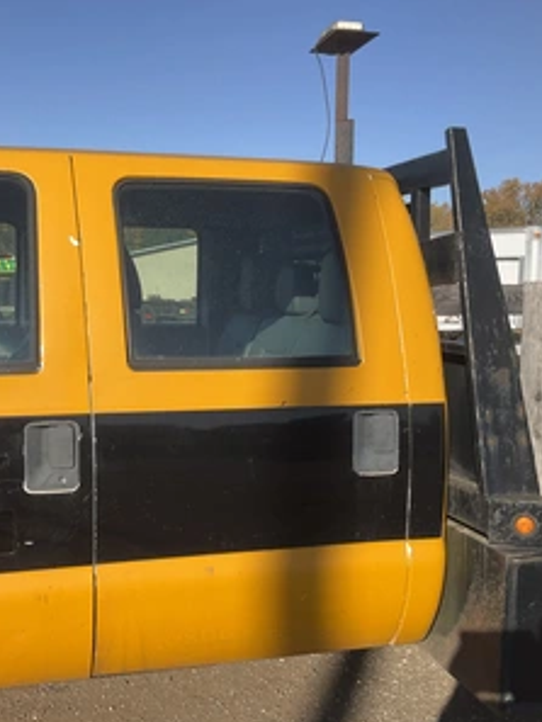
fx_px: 814
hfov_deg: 36.6
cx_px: 204
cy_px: 362
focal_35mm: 39
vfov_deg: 47.8
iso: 25
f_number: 1.8
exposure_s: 1/1412
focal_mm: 3
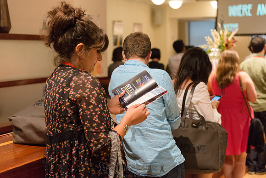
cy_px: 89
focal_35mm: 62
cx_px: 133
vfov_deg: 21.9
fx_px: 458
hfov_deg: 32.4
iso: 3200
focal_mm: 62
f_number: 3.5
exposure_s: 1/320
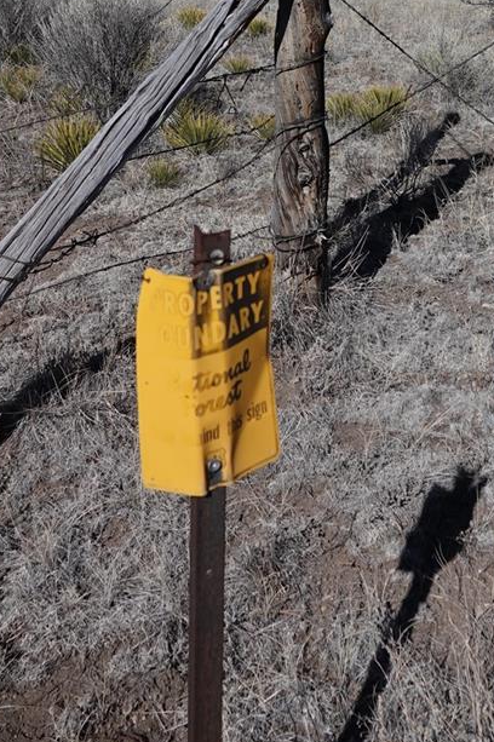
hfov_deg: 27.7
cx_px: 429
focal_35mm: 47
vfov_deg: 38.6
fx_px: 968
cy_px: 52
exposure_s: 1/4000
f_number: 2.5
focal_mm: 8.8
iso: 100
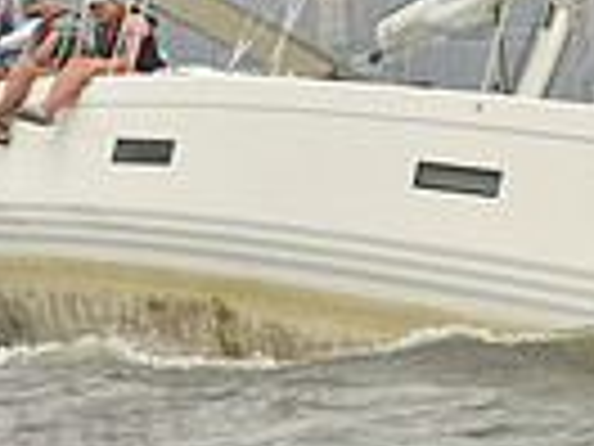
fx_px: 6864
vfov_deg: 3.7
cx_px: 558
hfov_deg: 4.9
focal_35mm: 400
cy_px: 155
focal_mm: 95
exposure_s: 1/800
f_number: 7.1
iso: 250
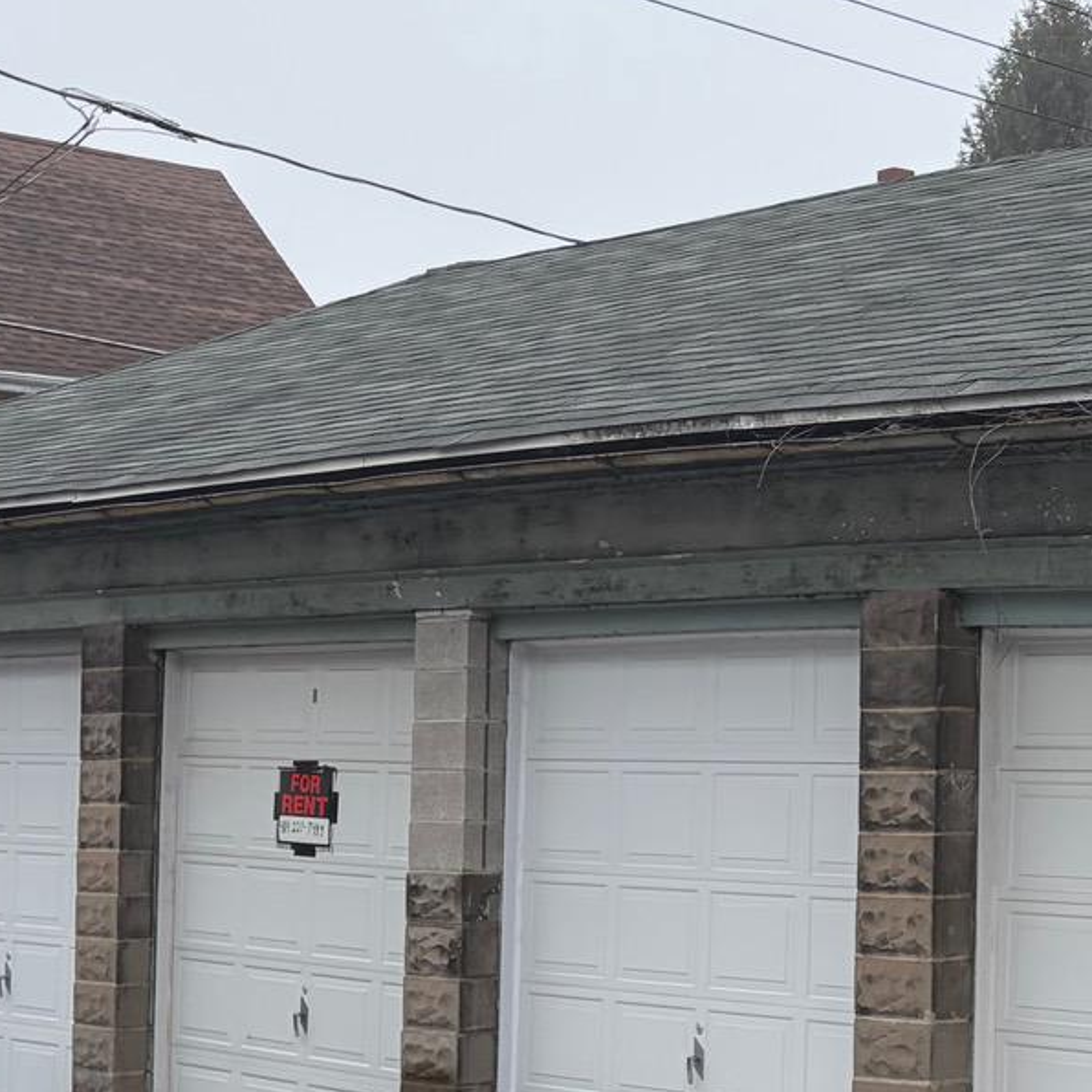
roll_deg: -0.2
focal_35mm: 79
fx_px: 2820
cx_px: 1327
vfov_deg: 21.9
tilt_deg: +1.7
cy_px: 687
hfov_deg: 20.4
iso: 50
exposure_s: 1/1048
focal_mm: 5.96
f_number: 1.6
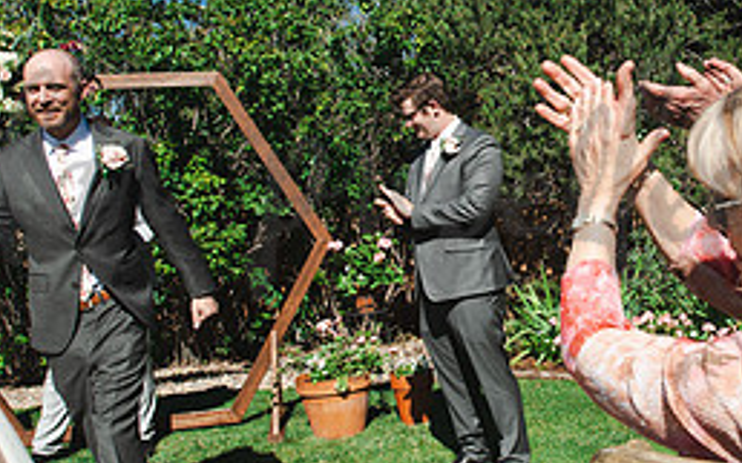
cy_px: 175
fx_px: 788
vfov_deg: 32.6
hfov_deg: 49.3
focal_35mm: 39
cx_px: 512
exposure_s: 1/2000
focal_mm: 17
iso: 250
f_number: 4.5
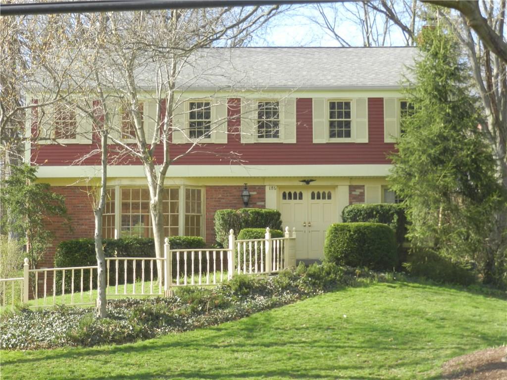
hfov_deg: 25.7
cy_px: 190
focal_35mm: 76
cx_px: 254
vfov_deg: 19.4
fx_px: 1113
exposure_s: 1/200
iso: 160
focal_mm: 13.5
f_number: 4.8
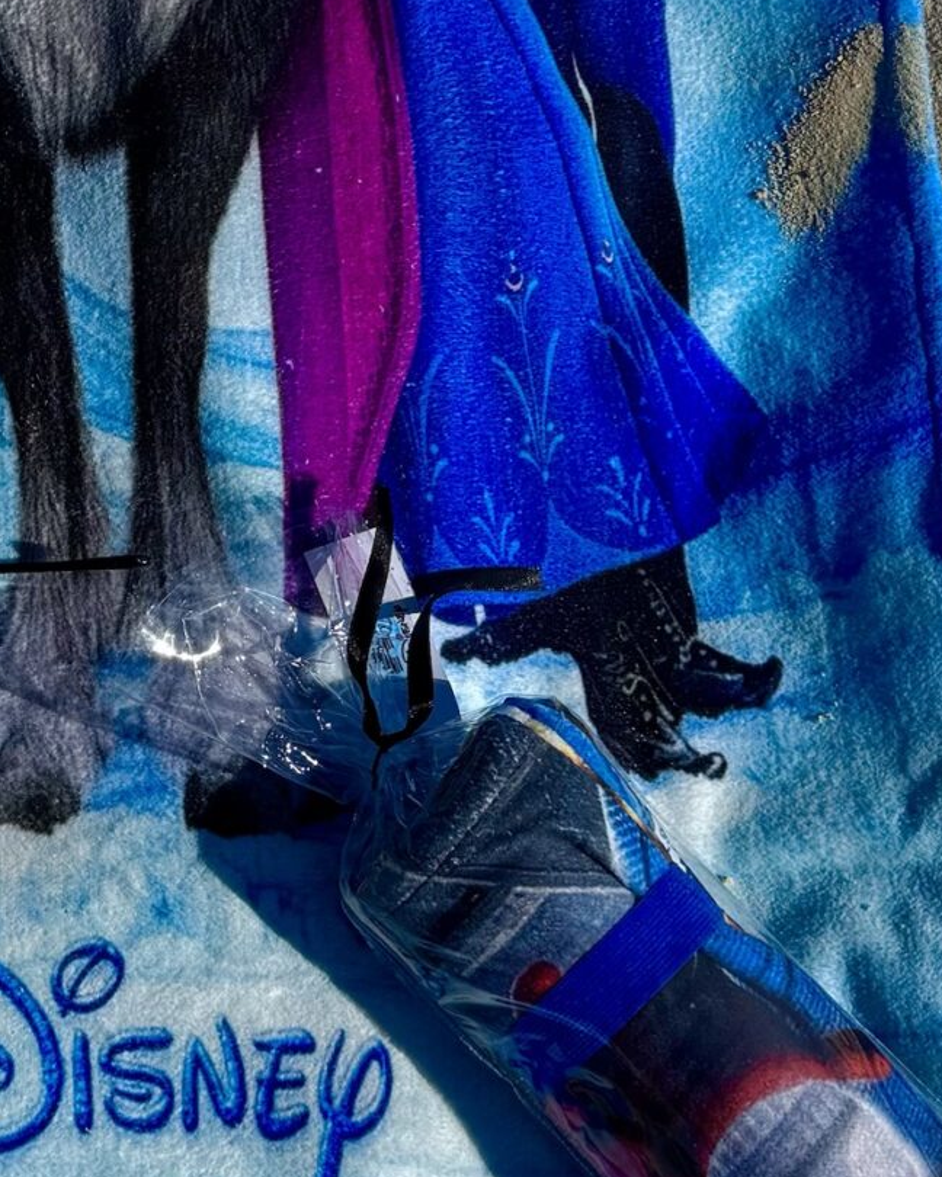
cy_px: 232
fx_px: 2579
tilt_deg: -68.0
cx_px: 22
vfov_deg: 25.3
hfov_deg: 20.1
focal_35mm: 74
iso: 80
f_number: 1.78
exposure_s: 1/10417
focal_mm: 6.76
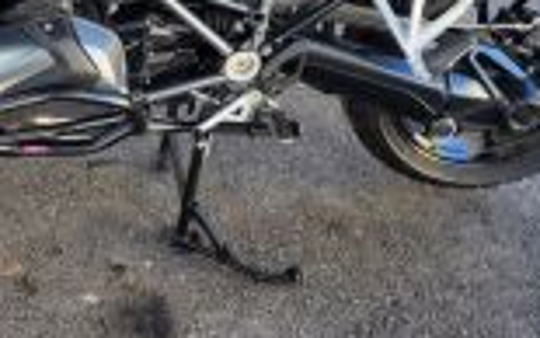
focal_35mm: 70
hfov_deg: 28.6
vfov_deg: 17.6
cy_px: -82
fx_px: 1031
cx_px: 92
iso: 40
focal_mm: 5.4
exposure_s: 1/155
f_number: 1.8
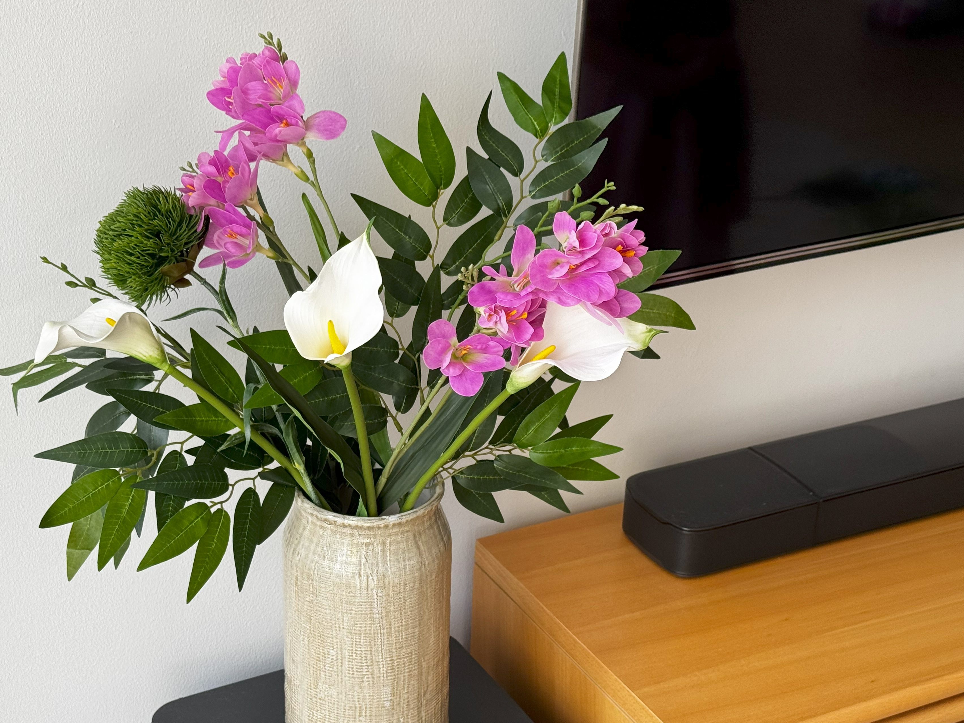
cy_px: 423
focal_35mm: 57
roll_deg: -1.4
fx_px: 1588
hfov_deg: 33.7
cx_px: 426
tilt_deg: -26.8
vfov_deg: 25.6
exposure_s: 1/100
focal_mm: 6.76
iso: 100
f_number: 1.78
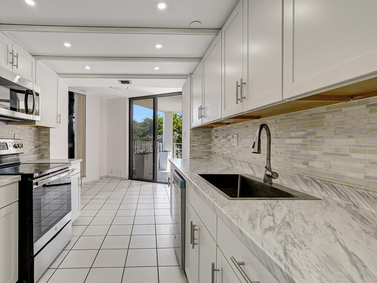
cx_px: 157
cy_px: 144
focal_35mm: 19
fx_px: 202
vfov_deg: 69.9
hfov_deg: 85.2
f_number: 14
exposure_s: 1/15
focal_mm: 16.5
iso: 640
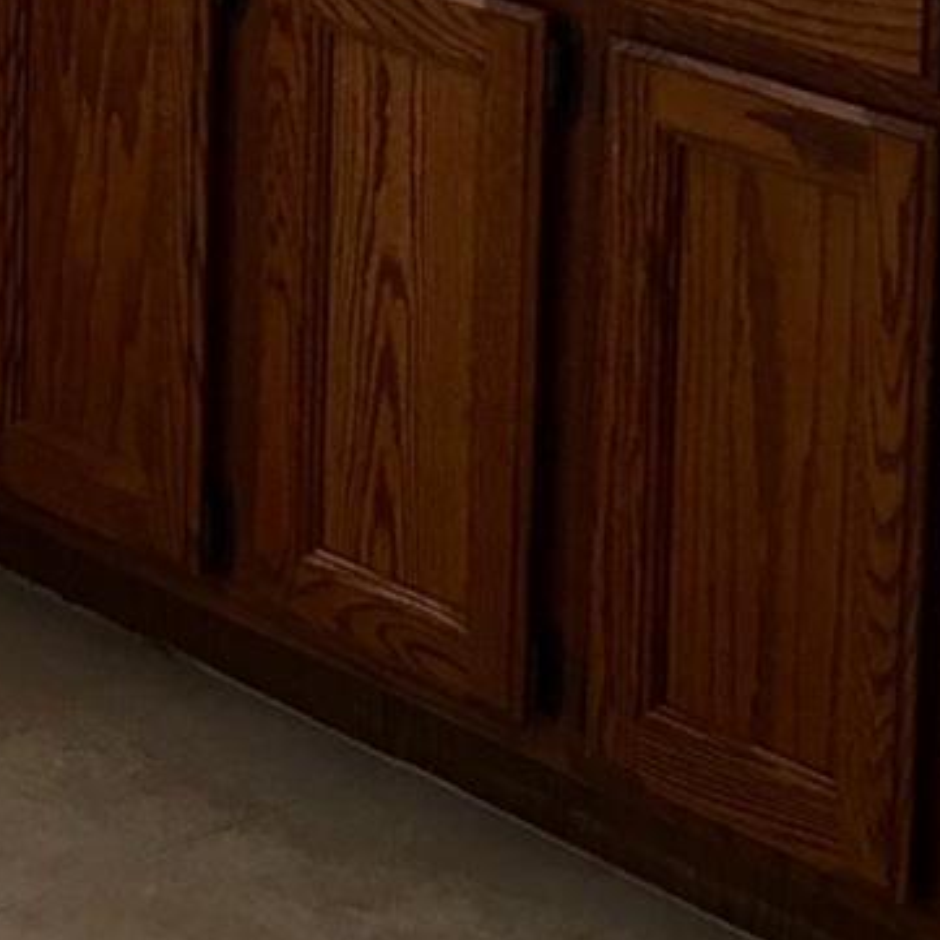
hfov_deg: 12.0
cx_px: -255
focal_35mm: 142
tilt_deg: -6.2
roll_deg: -1.4
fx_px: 4363
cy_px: -555
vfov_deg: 11.7
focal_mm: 4.15
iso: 25
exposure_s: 1/30
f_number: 2.2
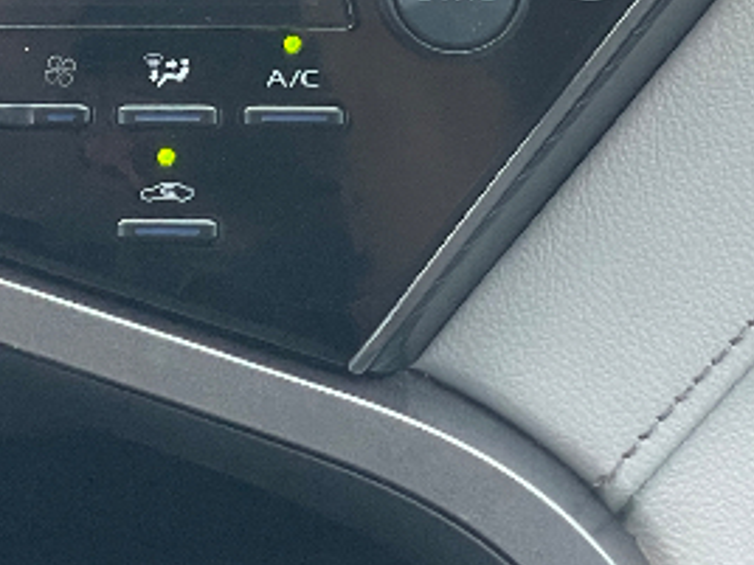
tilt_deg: -27.3
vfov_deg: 7.3
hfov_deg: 9.8
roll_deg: +0.2
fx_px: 4335
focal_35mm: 199
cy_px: -351
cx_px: -160
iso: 100
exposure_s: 1/122
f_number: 2
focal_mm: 6
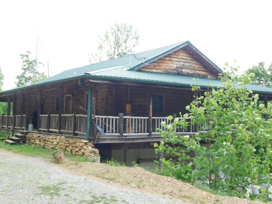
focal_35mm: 45
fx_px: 354
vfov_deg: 32.2
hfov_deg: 42.1
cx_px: 136
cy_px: 102
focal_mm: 8
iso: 125
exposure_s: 1/80
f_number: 3.7
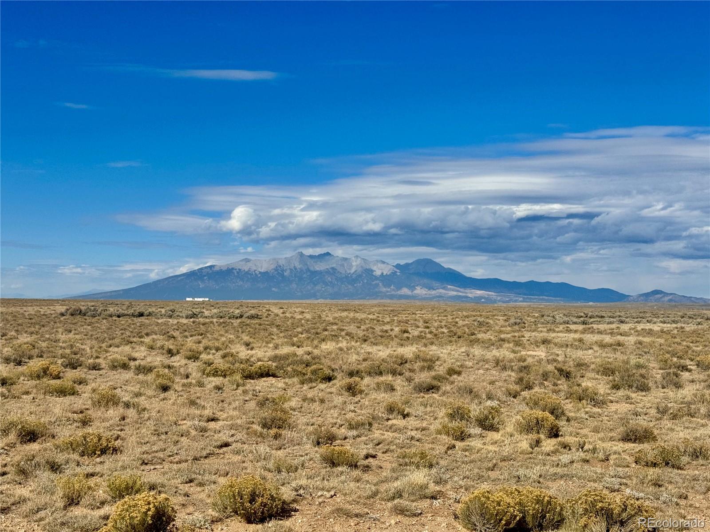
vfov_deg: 30.3
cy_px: 266
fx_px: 985
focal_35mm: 48
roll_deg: -1.8
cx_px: 355
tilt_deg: +2.2
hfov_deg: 39.7
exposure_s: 1/10526
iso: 64
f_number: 1.78
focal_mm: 6.76
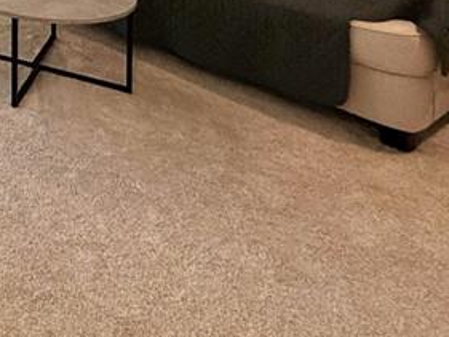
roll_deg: +0.8
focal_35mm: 51
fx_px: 662
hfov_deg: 27.1
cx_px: -216
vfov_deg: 21.9
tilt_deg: -2.1
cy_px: -214
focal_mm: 2.22
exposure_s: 1/120
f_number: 2.2
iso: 200
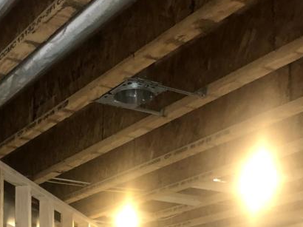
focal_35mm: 82
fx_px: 717
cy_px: 266
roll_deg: +1.5
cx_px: 93
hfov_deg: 23.7
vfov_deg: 17.2
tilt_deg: +8.2
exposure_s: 1/15
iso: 64
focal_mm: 4
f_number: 1.8
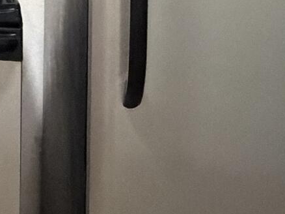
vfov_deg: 14.4
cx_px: -356
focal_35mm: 96
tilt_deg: -5.6
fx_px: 790
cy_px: -103
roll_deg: +2.0
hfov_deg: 14.8
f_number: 2.2
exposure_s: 1/60
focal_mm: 2.22
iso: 1250
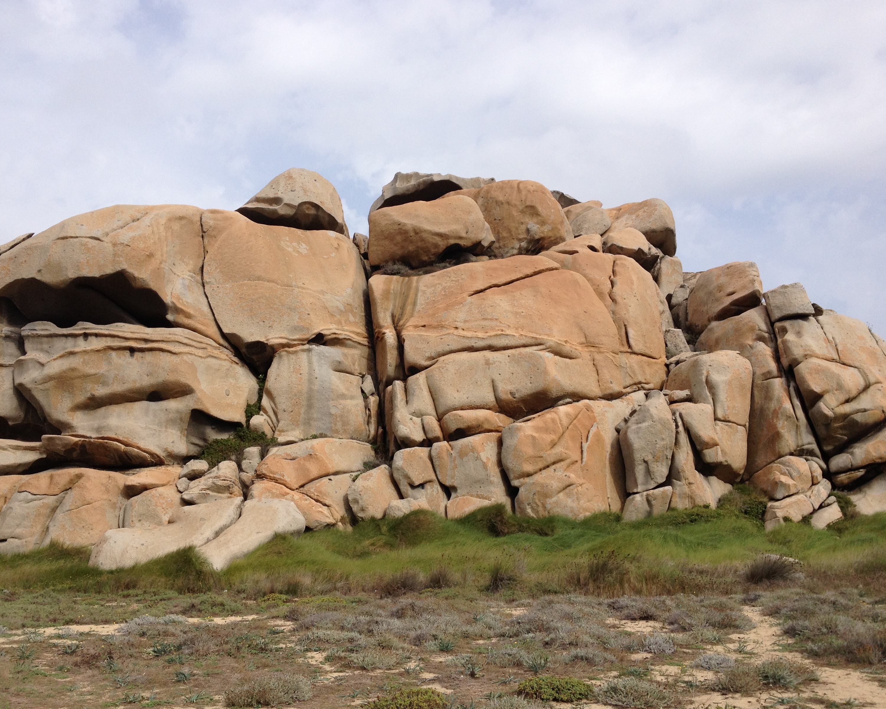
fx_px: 970
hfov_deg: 49.0
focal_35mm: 37
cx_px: 410
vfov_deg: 40.1
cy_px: 355
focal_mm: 4.28
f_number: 2.4
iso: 64
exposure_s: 1/1905
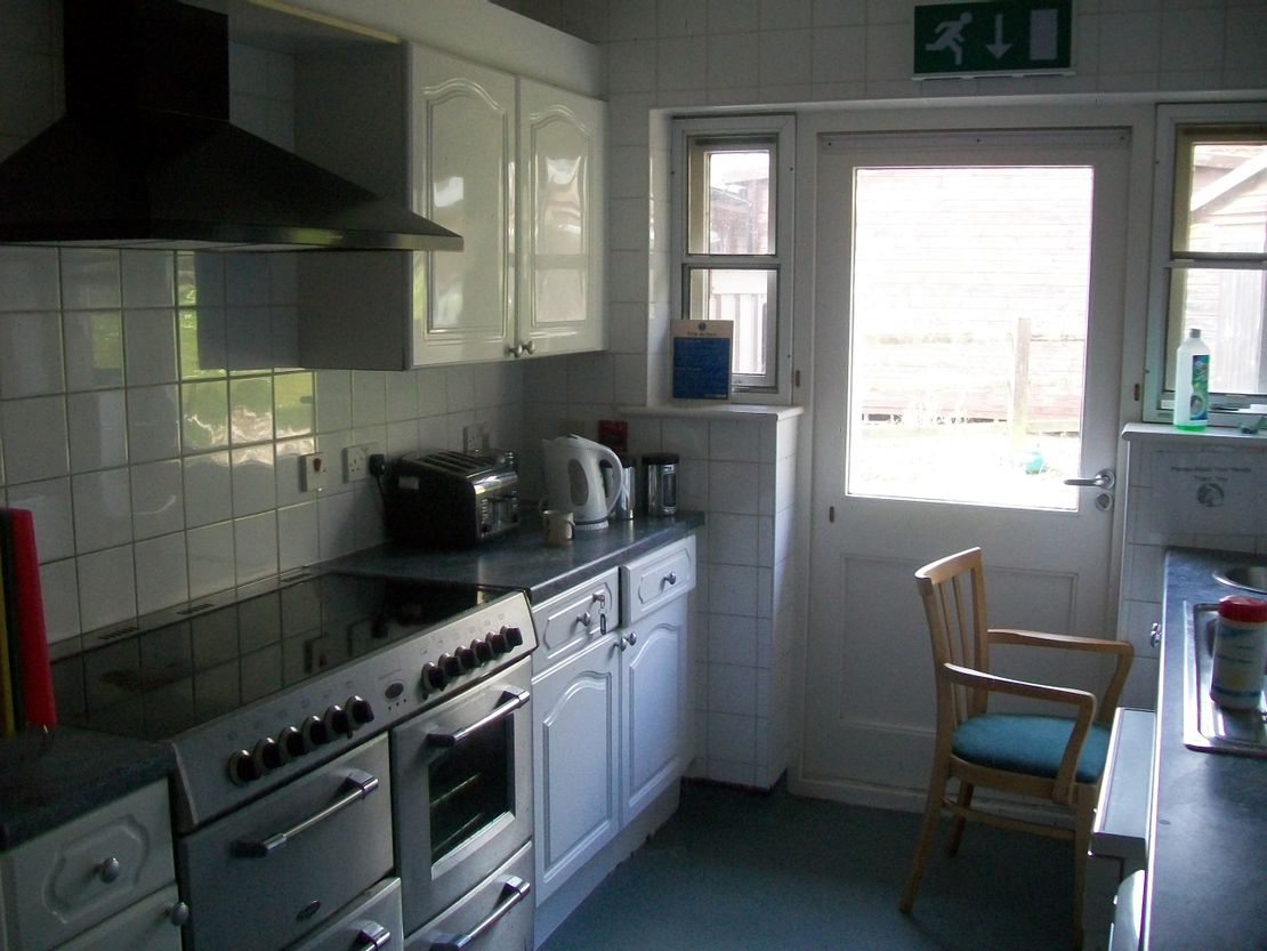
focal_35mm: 34
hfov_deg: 53.9
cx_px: 634
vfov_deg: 41.8
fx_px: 1245
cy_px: 476
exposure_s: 1/60
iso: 160
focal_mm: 6.1
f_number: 2.7
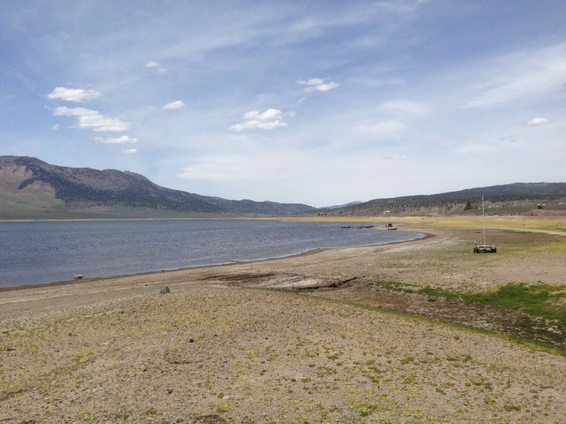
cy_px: 212
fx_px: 539
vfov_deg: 42.9
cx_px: 283
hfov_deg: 55.4
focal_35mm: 33
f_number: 2.4
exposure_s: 1/2584
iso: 50
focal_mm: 4.12
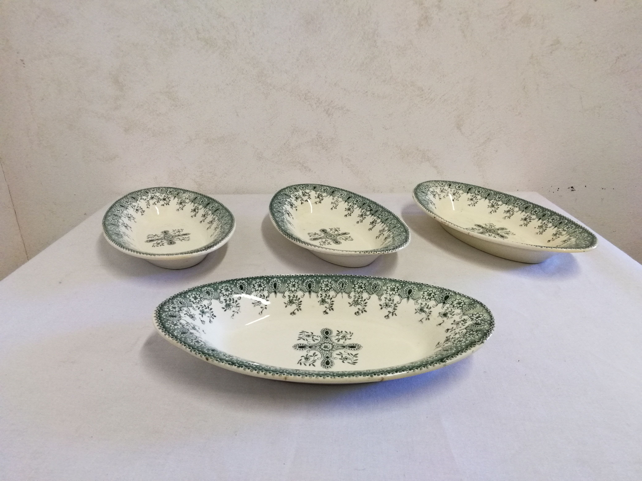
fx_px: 445
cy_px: 240
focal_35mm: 24
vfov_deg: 56.8
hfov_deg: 71.6
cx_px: 321
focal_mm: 2.38
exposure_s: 1/50
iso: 64
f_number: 2.2
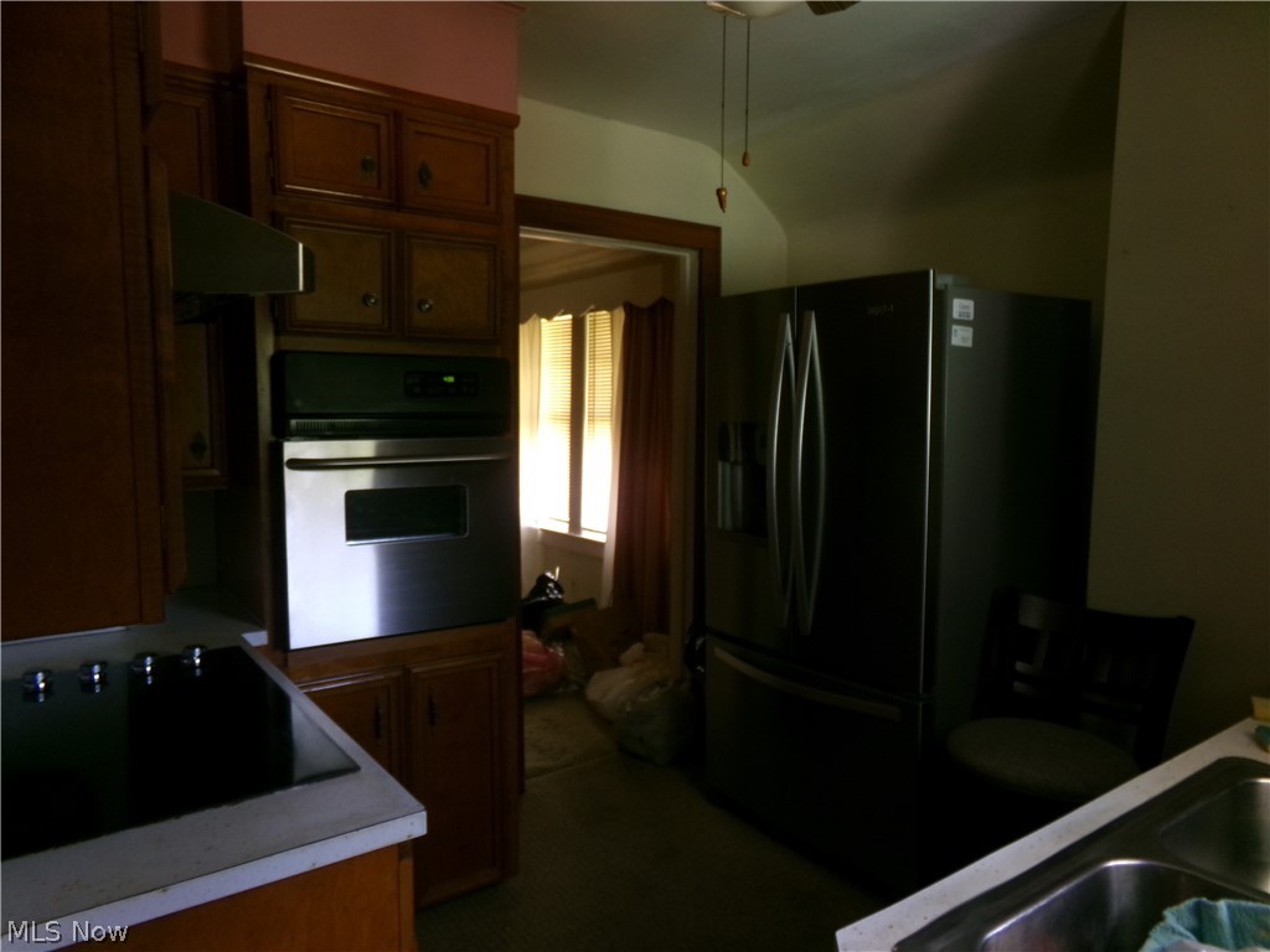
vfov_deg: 56.8
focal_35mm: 24
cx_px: 635
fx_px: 881
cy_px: 476
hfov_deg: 71.6
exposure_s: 1/17
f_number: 3.7
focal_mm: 4.3
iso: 225
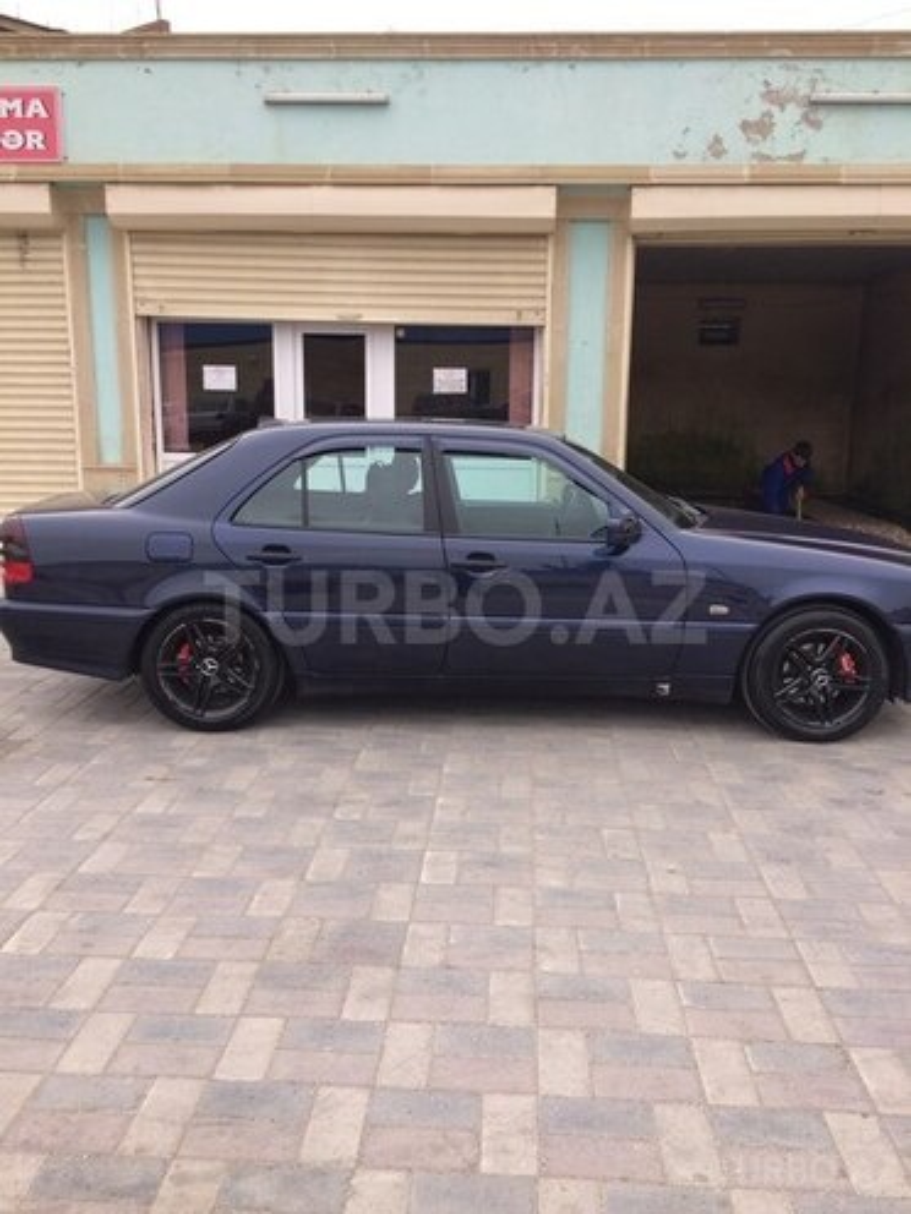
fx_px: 1018
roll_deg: +0.2
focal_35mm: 29
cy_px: 607
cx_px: 456
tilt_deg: -14.2
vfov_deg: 61.7
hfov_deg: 48.2
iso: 32
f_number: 2.2
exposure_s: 1/195
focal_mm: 4.15
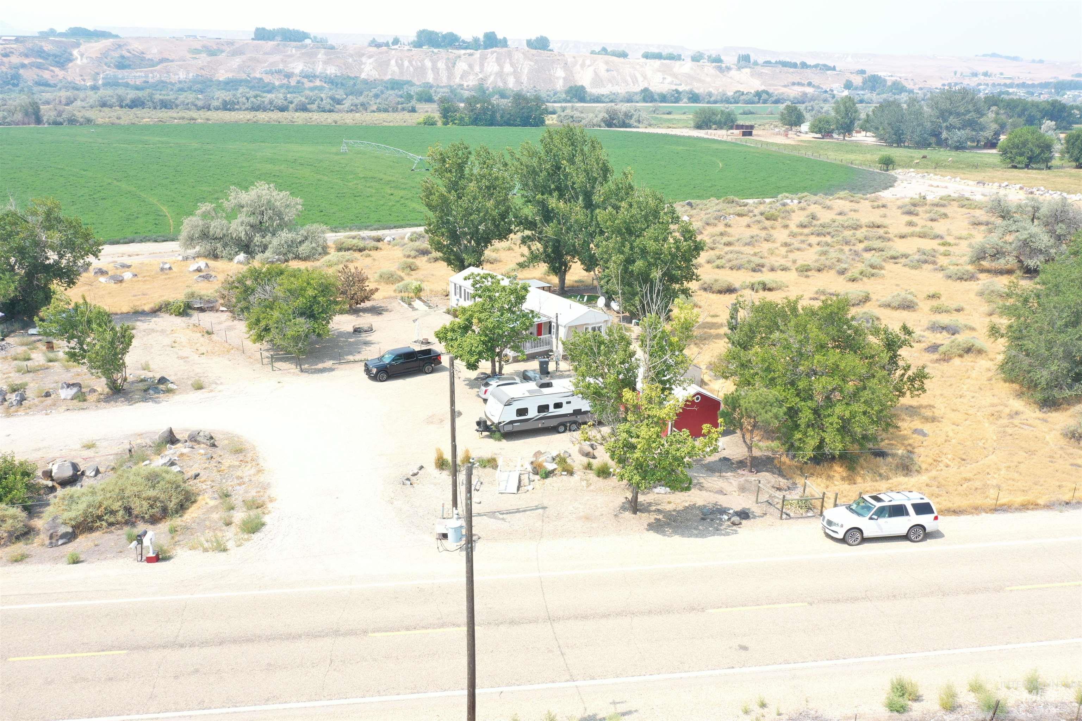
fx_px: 841
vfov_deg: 46.4
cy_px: 360
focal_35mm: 28
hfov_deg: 65.5
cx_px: 541
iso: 100
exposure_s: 1/160
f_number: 6.3
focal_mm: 10.26
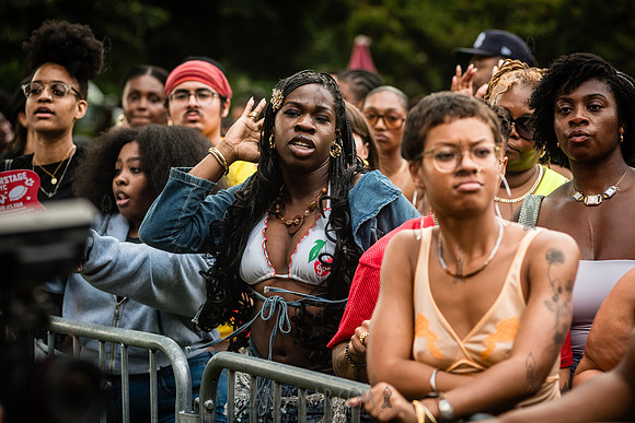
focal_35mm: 120
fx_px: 2117
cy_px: 212
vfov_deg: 11.4
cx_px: 318
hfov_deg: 17.1
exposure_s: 1/640
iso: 1000
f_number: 4
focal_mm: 120
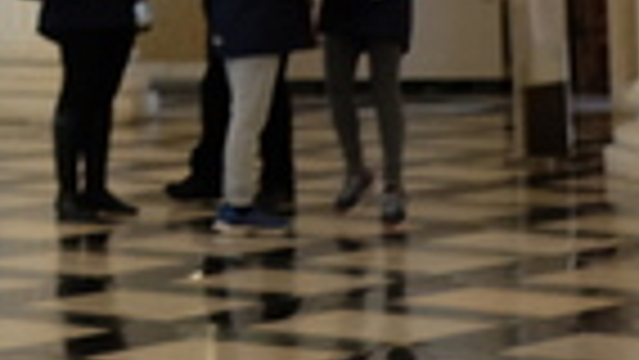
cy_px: -659
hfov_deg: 10.1
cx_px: -360
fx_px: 3492
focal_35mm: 206
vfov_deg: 5.6
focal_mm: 23
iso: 640
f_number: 2
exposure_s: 1/60
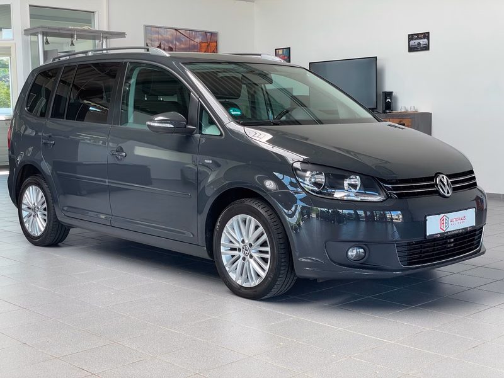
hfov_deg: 36.8
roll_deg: +0.8
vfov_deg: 28.0
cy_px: 189
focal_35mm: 52
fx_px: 757
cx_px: 252
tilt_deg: -6.0
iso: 64
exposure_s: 1/122
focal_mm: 6
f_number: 2
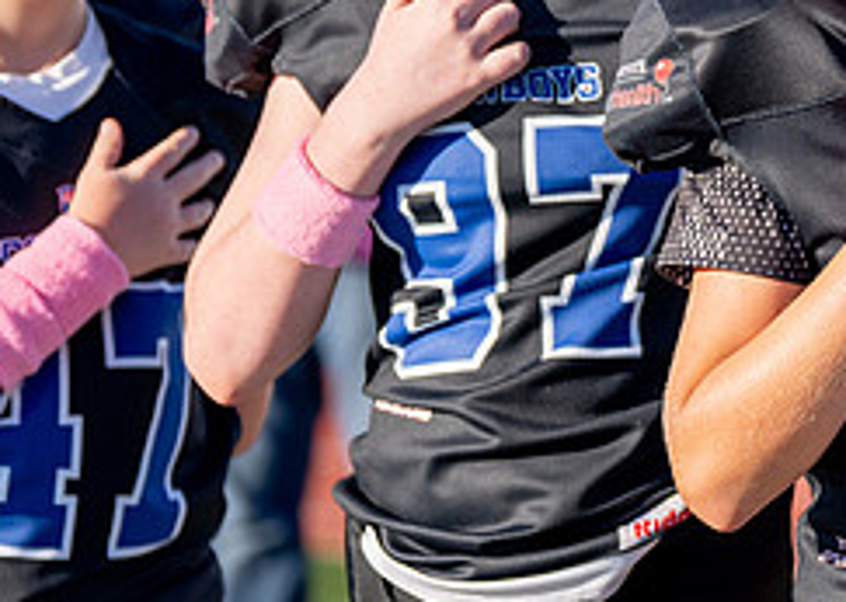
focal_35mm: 316
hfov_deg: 6.3
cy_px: 91
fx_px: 7584
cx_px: 1086
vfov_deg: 4.5
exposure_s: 1/2000
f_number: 2.8
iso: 160
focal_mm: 108
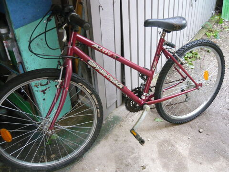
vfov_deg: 42.9
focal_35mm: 33
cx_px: 114
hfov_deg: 55.4
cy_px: 86
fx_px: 218
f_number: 2.8
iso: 320
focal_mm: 5.5
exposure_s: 1/30
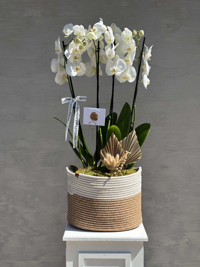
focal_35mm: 52
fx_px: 401
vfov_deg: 36.8
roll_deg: -1.5
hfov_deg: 28.0
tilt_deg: -3.1
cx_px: 100
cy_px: 134
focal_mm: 5.96
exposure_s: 1/1751
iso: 32
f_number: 1.6
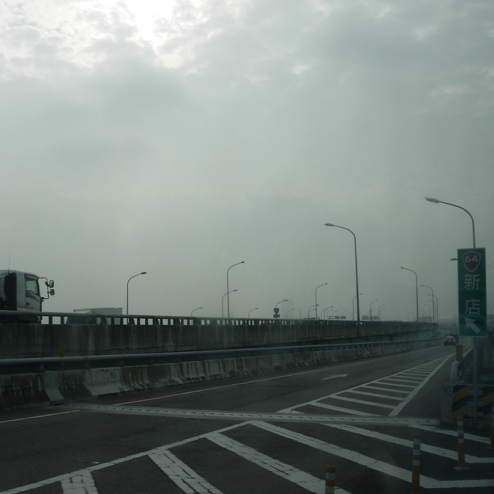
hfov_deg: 37.5
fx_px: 727
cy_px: 246
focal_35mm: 45
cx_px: 262
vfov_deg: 37.6
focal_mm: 7.8
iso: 79
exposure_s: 1/790
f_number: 4.8
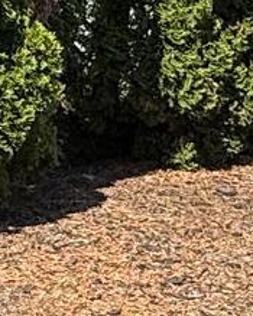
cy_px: 43
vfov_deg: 14.9
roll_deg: +0.3
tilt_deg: -7.1
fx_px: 1199
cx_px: -207
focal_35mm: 128
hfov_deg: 11.2
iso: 50
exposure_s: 1/751
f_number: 2.2
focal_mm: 2.22
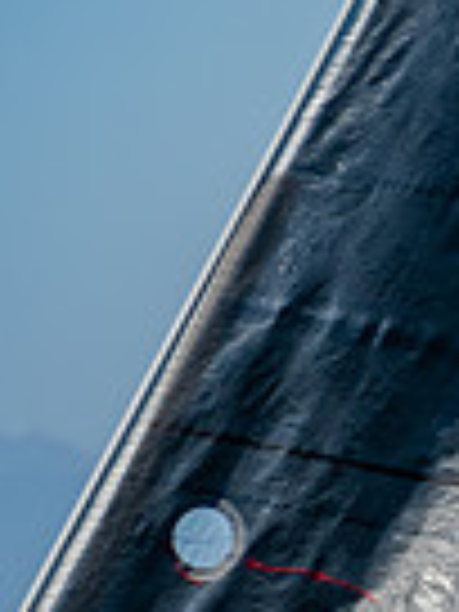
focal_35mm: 993
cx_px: 1184
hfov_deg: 1.5
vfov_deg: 2.0
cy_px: 758
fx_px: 17556
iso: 160
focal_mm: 200
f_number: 6.3
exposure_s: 1/400
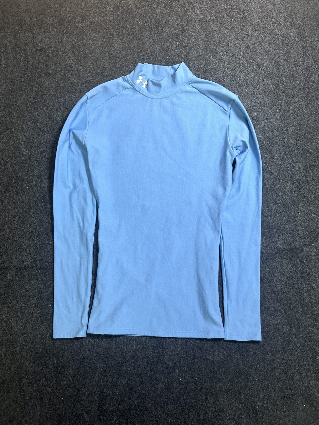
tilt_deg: -63.4
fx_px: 319
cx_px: 160
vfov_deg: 67.3
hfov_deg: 53.1
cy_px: 212
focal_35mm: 26
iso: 160
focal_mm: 5.7
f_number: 1.5
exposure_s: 1/50
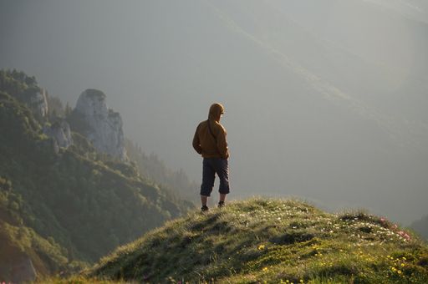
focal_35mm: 93
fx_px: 1104
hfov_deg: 21.9
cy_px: 142
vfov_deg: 14.7
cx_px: 214
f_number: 4.5
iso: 100
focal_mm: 62
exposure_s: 1/160
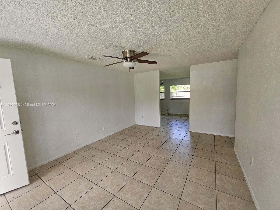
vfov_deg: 89.9
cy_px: 105
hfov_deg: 106.2
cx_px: 140
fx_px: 105
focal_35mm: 13
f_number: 2.2
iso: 80
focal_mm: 2.2
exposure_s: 1/120
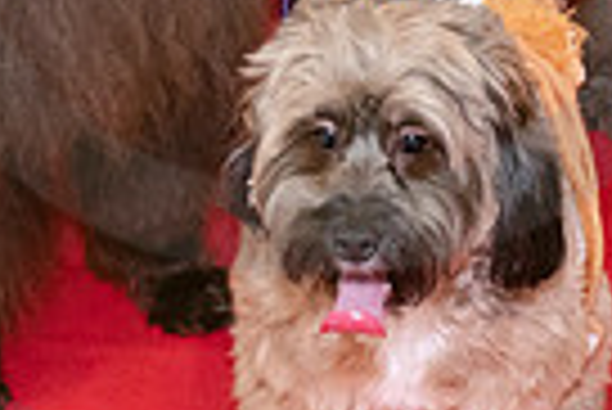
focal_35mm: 139
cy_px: -427
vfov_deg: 9.2
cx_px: 458
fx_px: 2365
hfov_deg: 14.7
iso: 2500
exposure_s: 1/60
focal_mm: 24
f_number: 9
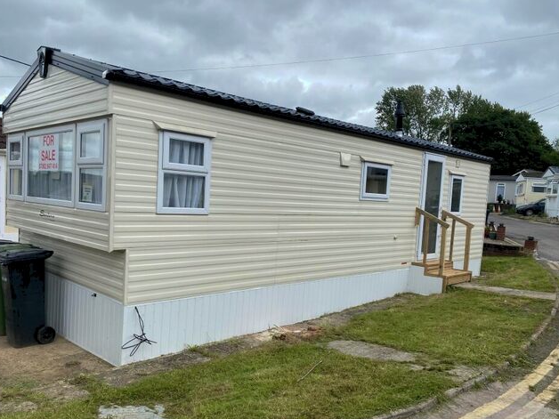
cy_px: 233
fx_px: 468
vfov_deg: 48.1
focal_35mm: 29
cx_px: 256
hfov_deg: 61.6
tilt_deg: -4.7
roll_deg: -3.4
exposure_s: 1/1927
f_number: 1.8
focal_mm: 4.25
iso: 32
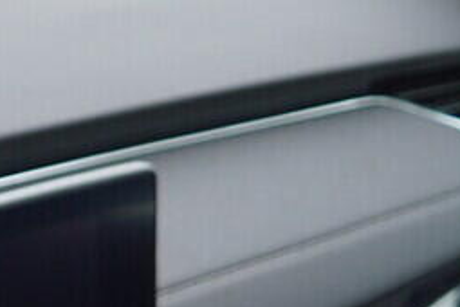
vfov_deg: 6.4
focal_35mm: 203
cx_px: -583
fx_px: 2594
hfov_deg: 9.2
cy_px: 735
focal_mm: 24
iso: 125
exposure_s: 1/40
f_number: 2.8
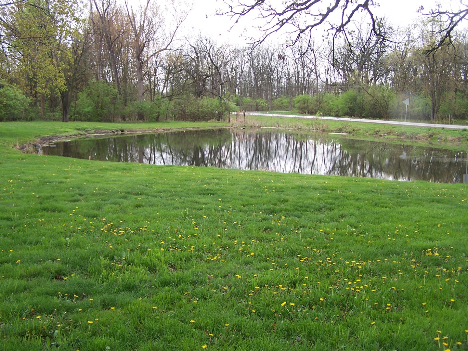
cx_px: 234
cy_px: 176
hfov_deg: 49.0
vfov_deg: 37.7
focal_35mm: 38
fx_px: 514
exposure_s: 1/125
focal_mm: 6.3
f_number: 2.8
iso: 80
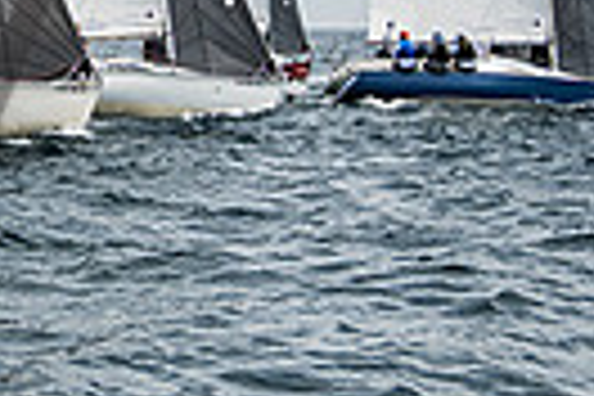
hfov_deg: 11.6
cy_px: -146
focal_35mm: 173
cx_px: -189
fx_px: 2854
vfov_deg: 7.8
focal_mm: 34
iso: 320
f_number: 4.5
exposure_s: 1/2500
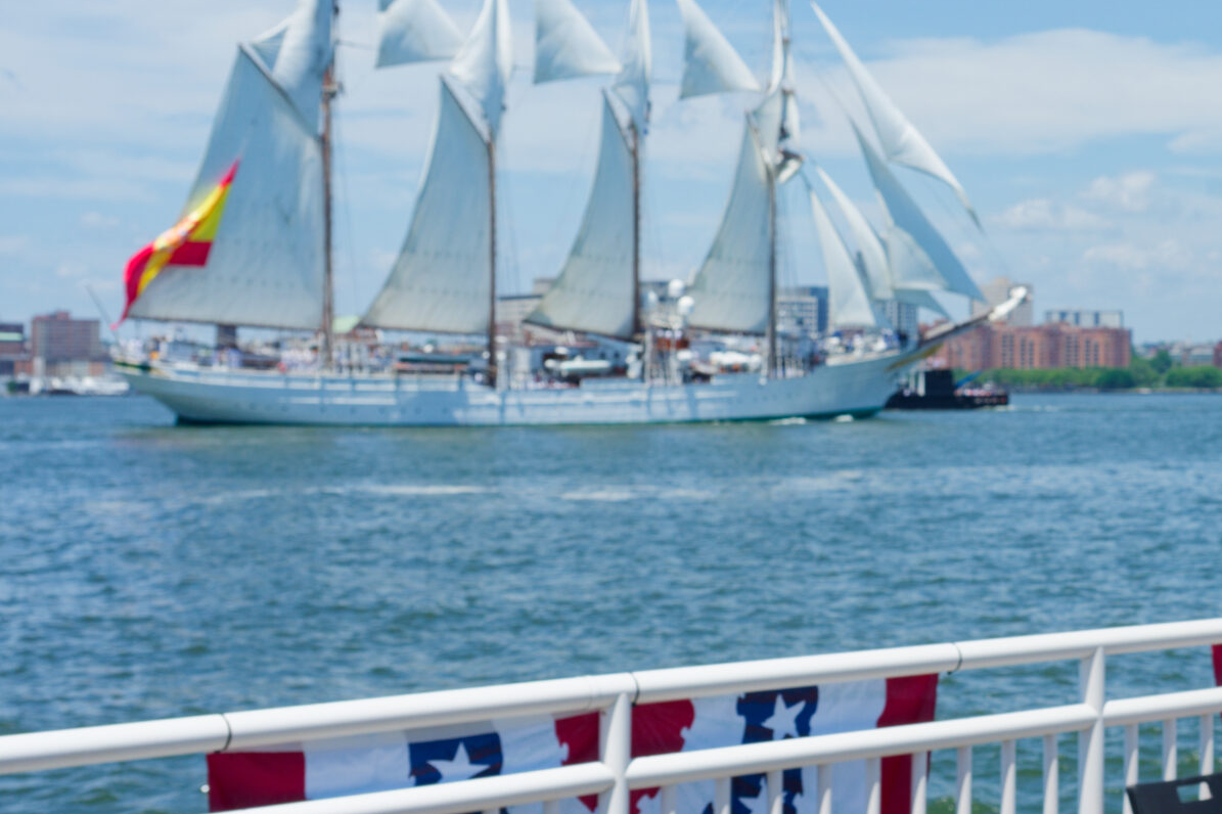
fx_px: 2545
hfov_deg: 26.2
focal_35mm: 75
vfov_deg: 18.1
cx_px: 1088
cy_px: 260
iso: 140
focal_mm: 35
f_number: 8
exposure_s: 1/400
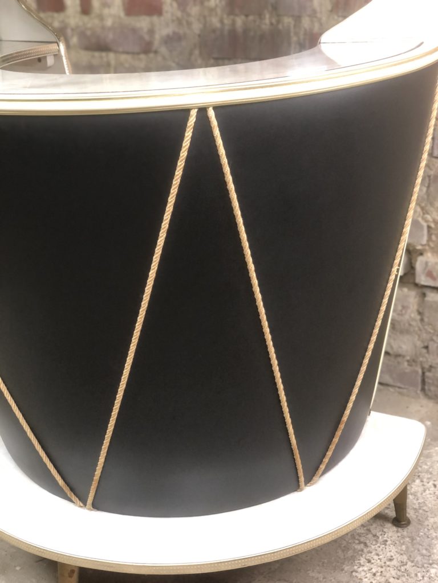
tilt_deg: -21.4
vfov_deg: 36.8
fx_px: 877
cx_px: 219
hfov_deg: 28.0
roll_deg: +3.0
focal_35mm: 52
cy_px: 292
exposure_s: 1/25
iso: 125
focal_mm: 6
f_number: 2.4
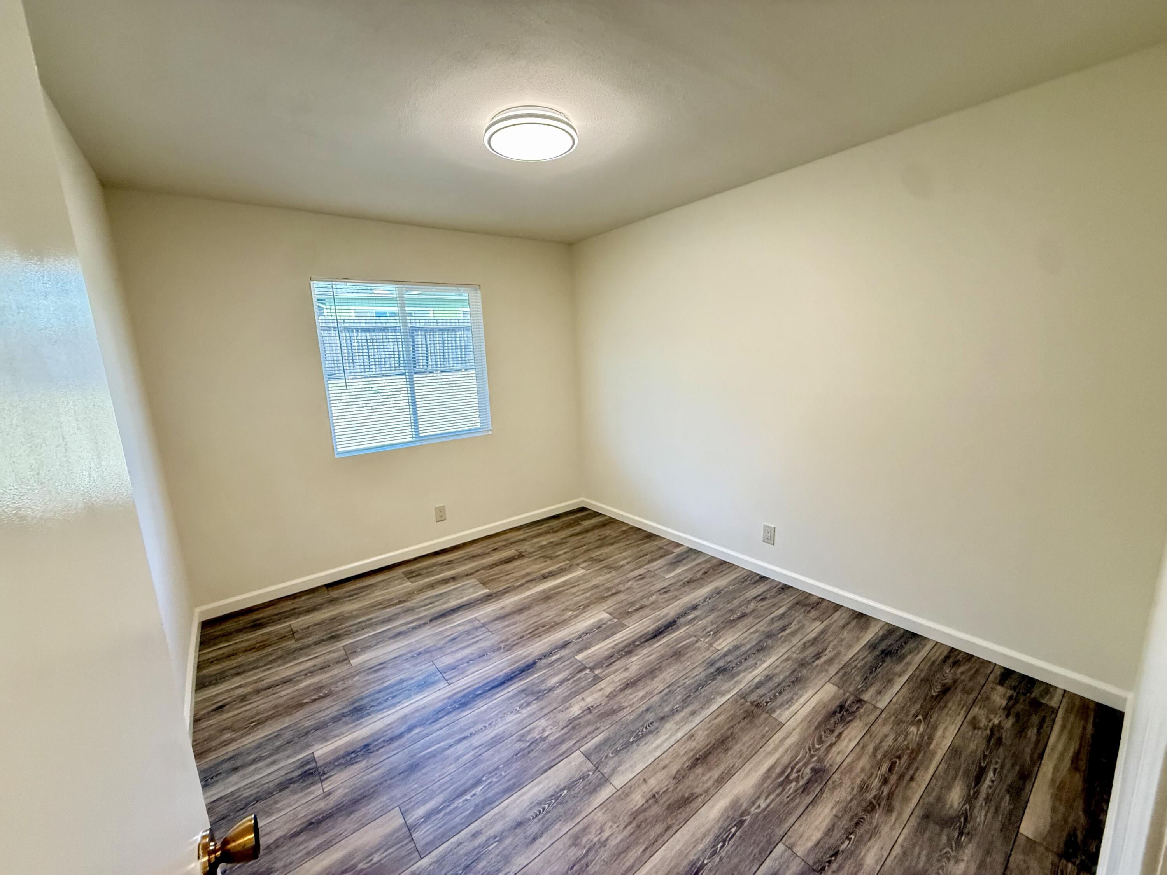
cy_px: 438
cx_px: 584
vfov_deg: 85.7
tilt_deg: -10.9
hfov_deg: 102.1
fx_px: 472
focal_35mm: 14
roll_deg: +2.4
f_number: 2.2
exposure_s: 1/120
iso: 400
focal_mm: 2.22
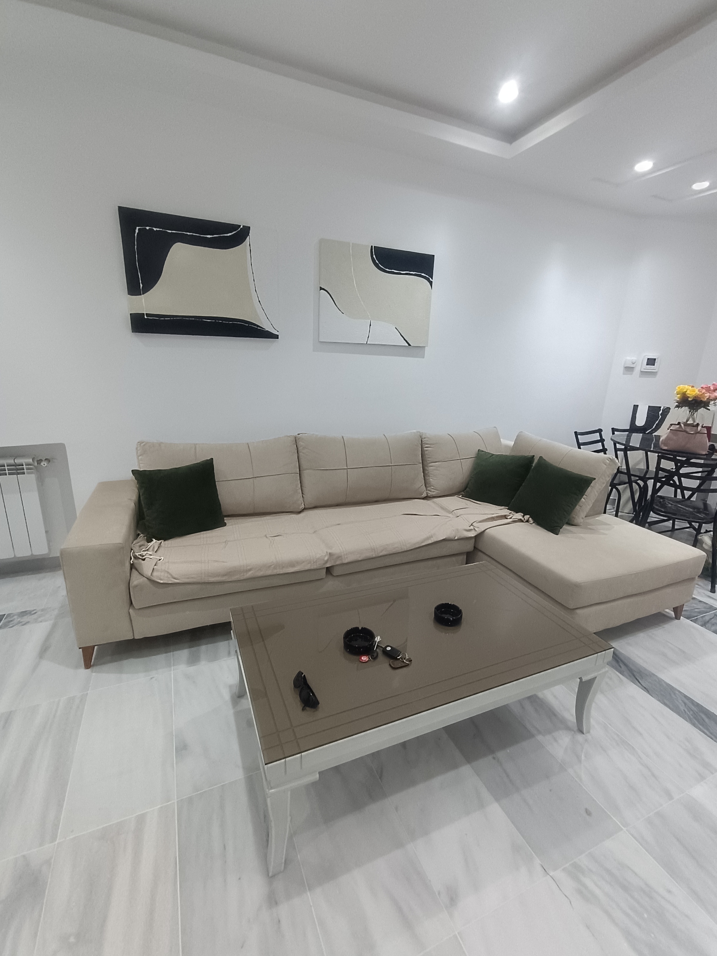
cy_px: 478
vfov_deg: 94.5
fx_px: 442
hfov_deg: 78.1
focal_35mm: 16
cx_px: 358
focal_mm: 1.66
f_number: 2.2
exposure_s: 1/50
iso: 243
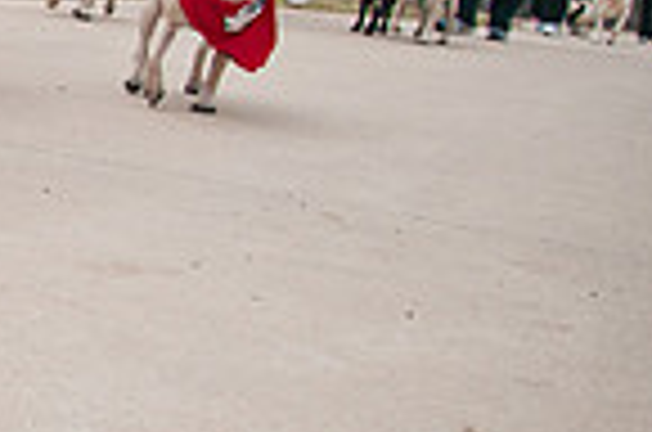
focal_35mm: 102
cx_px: -639
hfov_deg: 15.9
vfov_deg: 13.4
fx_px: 1843
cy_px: 214
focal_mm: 17
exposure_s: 1/1000
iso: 200
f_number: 5
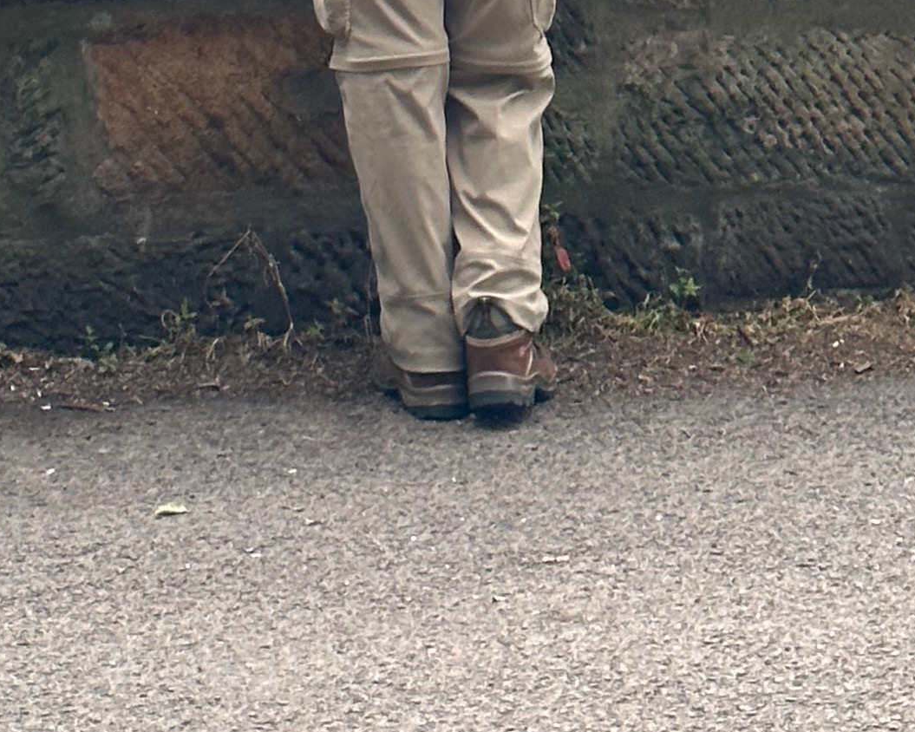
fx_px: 4847
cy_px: -962
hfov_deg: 10.8
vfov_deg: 8.0
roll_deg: -0.1
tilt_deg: +2.9
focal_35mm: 179
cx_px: 428
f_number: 1.78
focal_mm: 6.86
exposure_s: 1/108
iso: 80
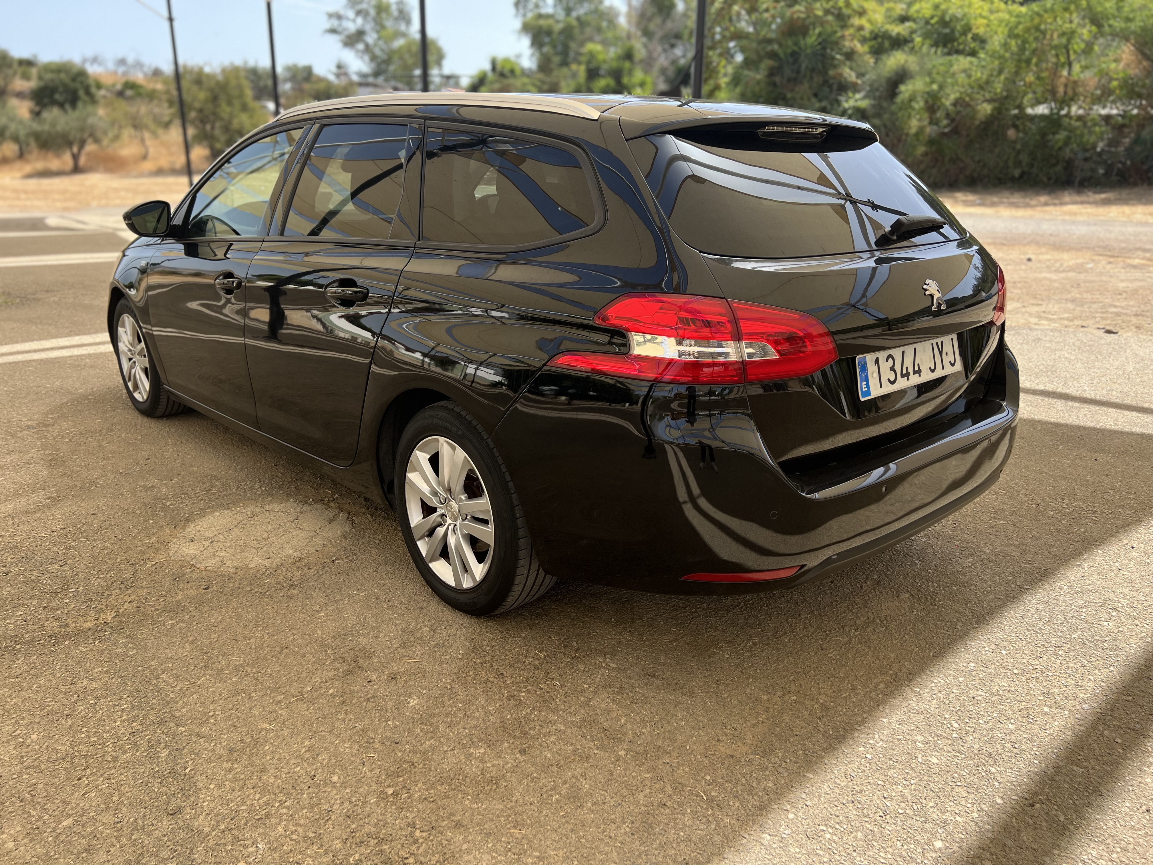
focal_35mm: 26
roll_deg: -1.8
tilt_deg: -17.6
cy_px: 432
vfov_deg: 53.1
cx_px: 576
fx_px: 866
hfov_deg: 67.3
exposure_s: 1/1058
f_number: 1.5
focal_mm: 5.7
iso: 50
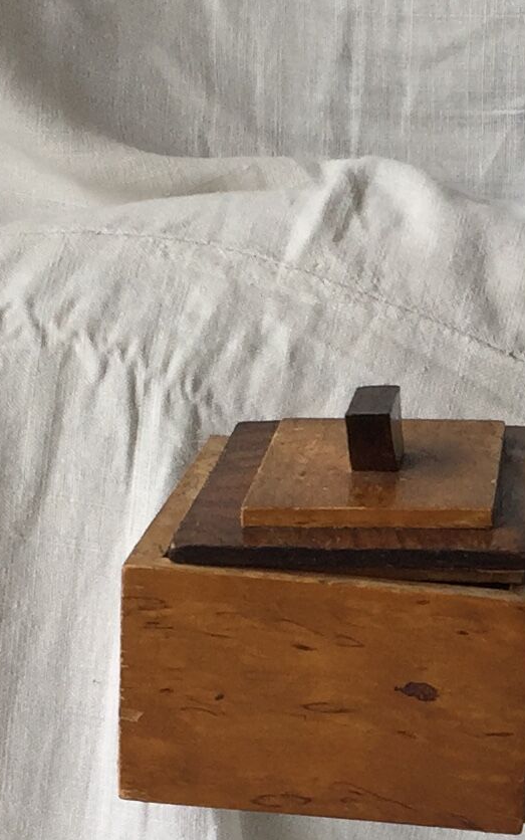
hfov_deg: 10.7
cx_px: 627
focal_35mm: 120
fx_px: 2745
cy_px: 688
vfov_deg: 17.2
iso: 40
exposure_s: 1/100
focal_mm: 4.15
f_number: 2.2
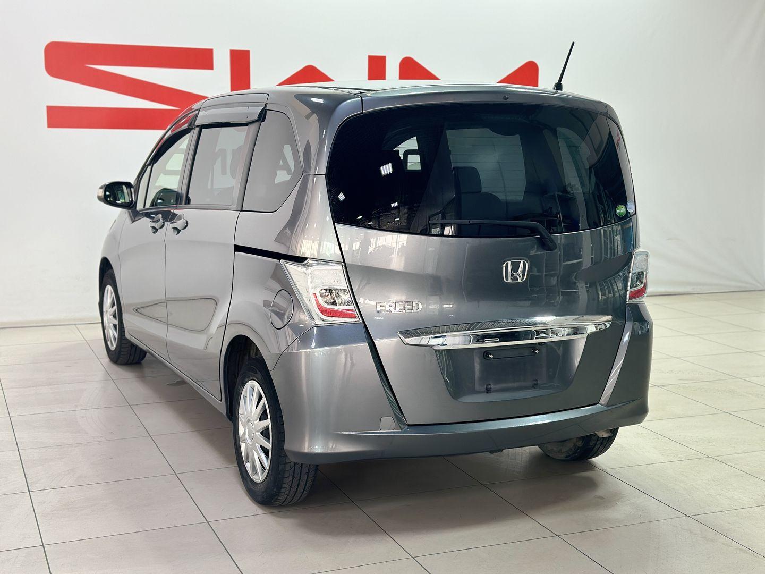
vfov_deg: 30.3
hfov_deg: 39.7
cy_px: 287
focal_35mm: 48
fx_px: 1061
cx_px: 382
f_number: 1.78
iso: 100
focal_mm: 6.86
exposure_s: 1/100
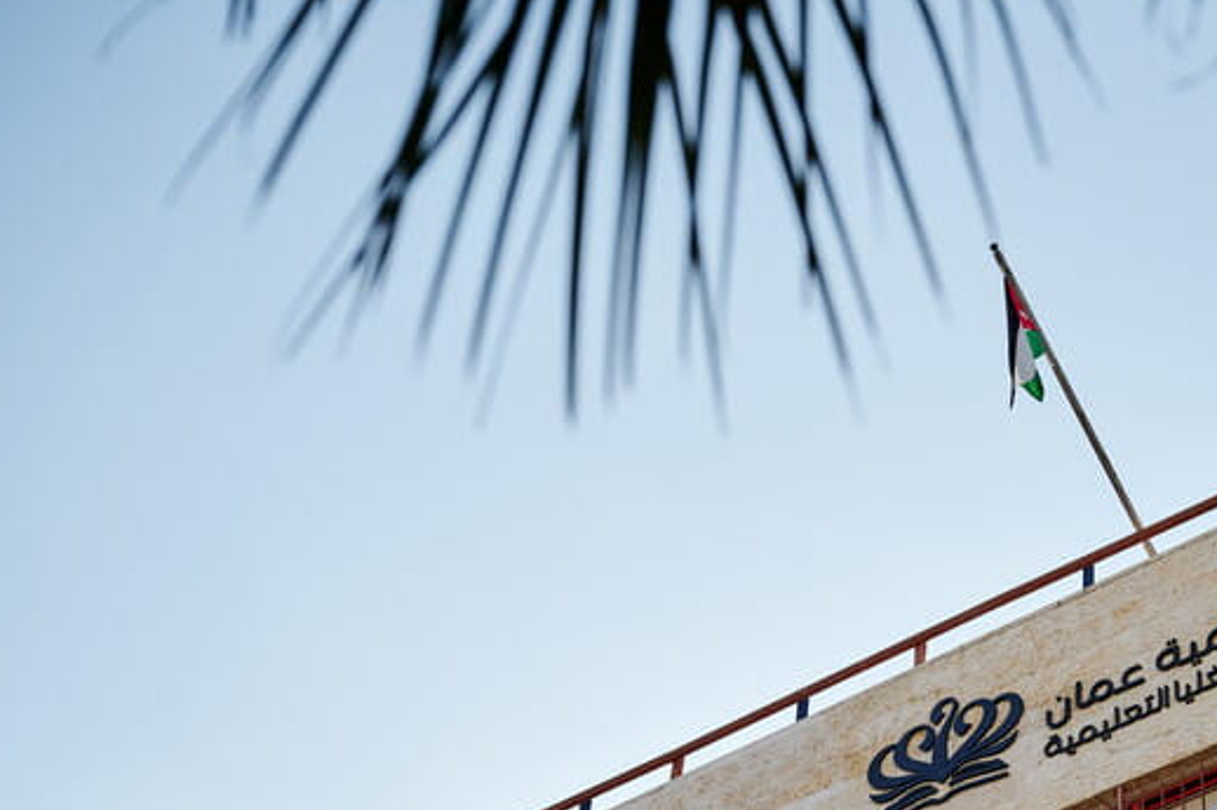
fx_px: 2839
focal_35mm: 84
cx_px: 950
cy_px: 627
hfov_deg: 23.9
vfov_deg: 16.2
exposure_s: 1/1000
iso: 200
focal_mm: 52
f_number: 5.6
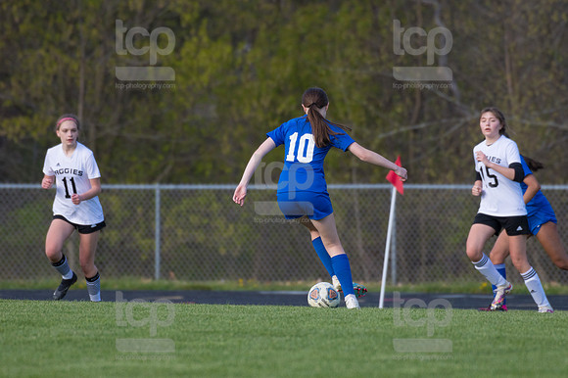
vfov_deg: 2.3
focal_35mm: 600
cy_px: 189
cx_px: 284
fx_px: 9461
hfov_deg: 3.4
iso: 200
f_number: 5.6
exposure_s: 1/1600
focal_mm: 400
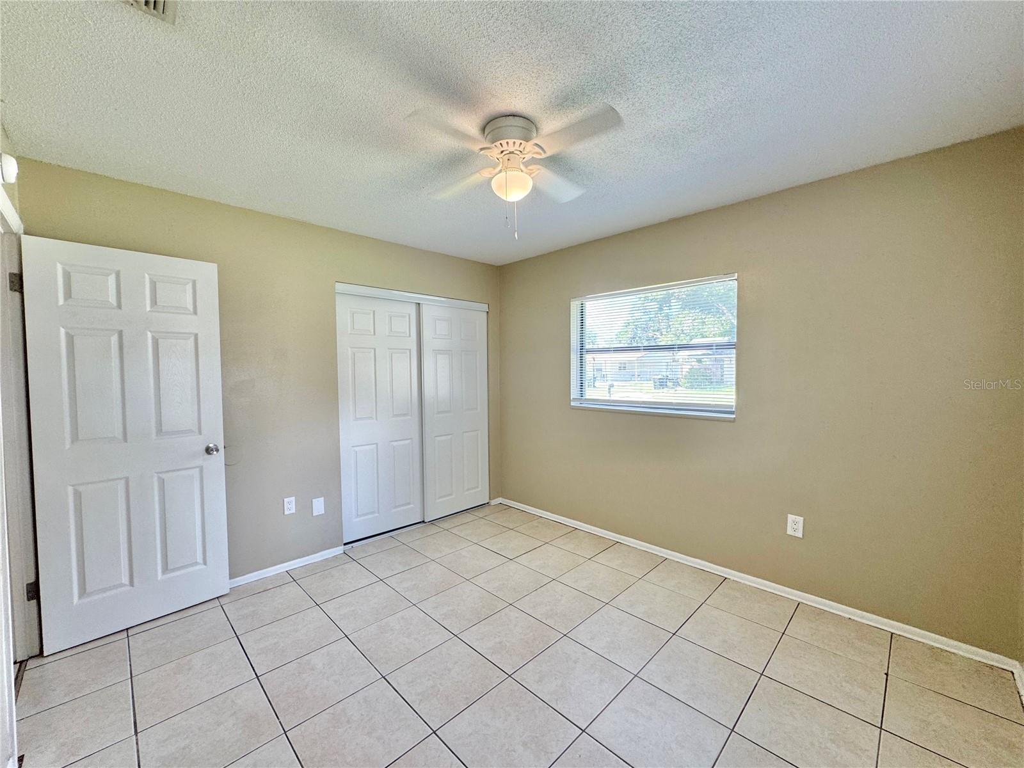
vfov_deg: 85.7
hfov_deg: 102.1
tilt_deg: -1.4
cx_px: 512
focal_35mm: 14
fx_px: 414
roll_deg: +0.3
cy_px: 384
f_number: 2.2
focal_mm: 2.22
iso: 160
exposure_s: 1/120
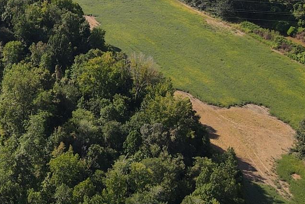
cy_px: 19
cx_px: -60
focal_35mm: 80
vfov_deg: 16.8
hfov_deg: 23.2
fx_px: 678
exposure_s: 1/25
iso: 100
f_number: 2.8
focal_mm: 4.5
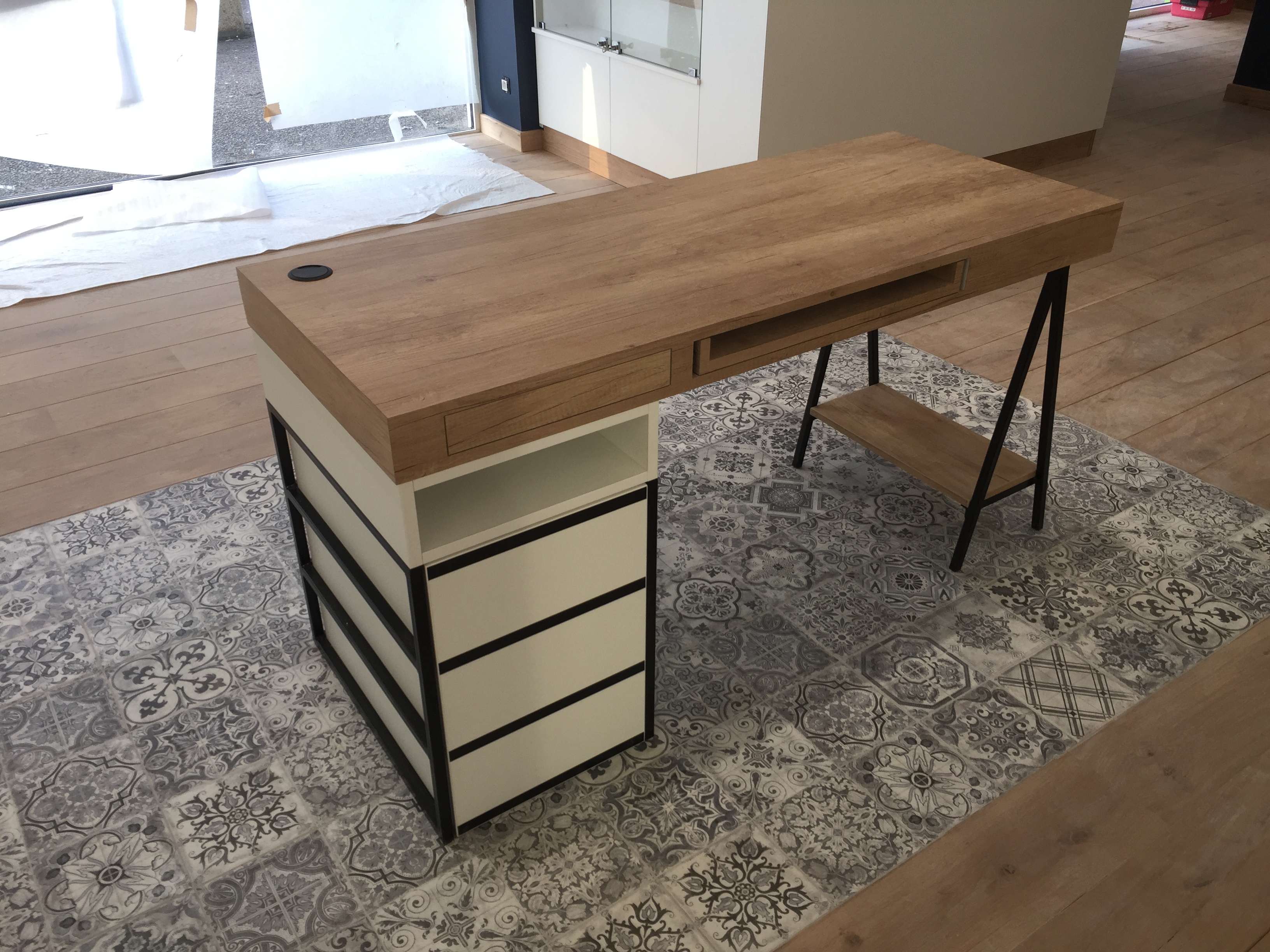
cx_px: 635
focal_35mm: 29
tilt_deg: -32.9
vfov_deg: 48.2
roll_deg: +0.0
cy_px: 476
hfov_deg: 61.7
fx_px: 1064
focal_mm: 4.15
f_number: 2.2
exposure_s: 1/100
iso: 40
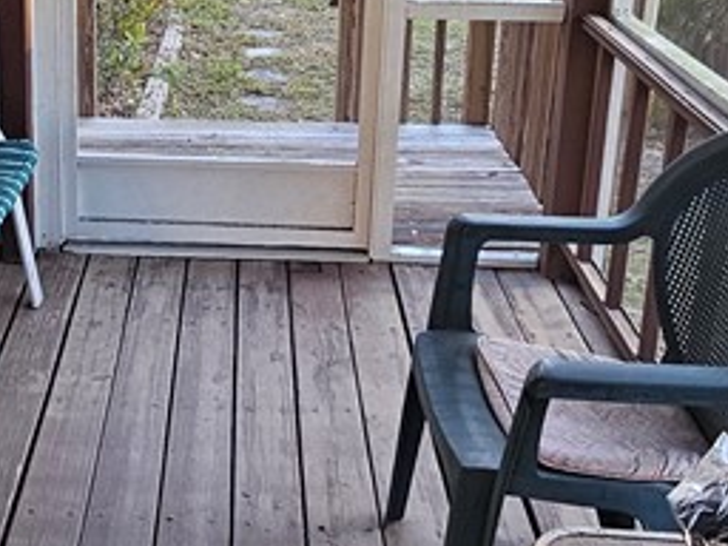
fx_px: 1094
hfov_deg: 35.2
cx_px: 105
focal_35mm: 52
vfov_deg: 27.2
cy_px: 71
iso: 125
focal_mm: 2.2
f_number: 2.2
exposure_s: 1/77
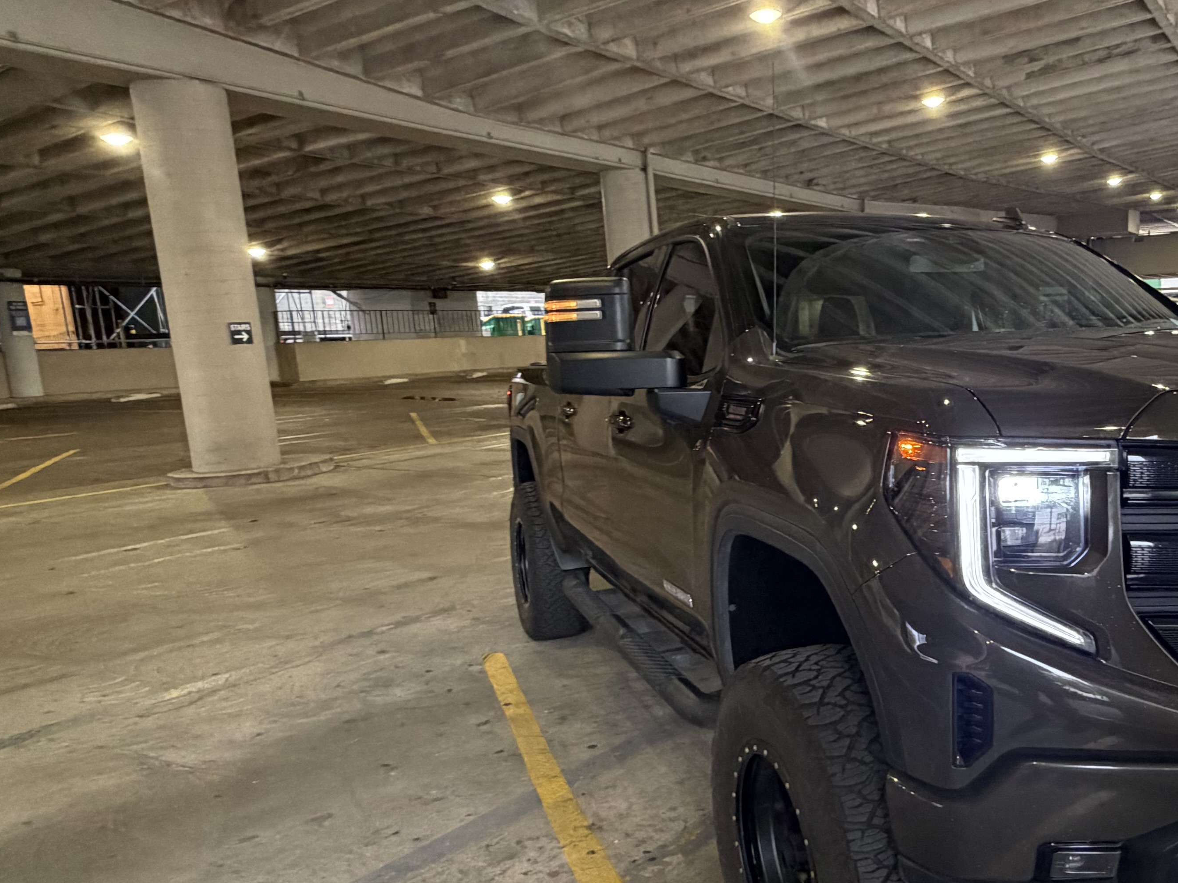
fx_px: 1021
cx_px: 906
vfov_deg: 46.6
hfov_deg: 56.5
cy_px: 514
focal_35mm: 30
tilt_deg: -7.8
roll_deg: +2.6
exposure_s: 1/62
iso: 320
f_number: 2.2
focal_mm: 2.22
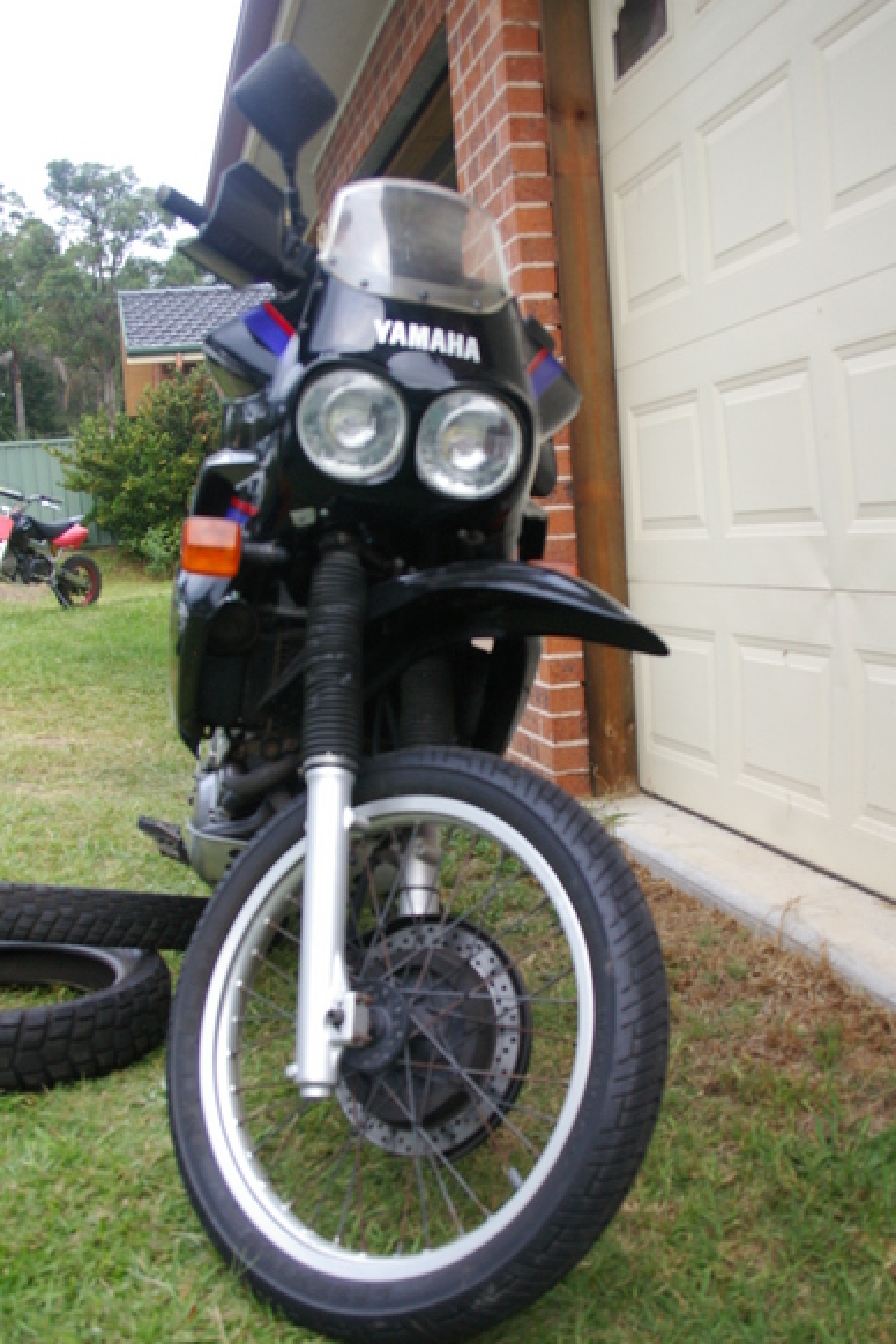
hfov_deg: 37.3
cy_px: 686
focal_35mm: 36
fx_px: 1326
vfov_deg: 53.8
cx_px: 451
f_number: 6.7
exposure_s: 1/90
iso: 800
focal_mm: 23
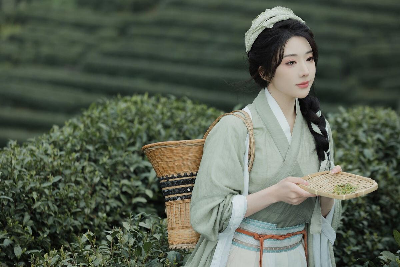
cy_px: 134
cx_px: 200
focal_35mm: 125
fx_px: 1389
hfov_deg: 16.4
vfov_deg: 11.0
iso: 400
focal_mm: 125
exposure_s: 1/800
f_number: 4
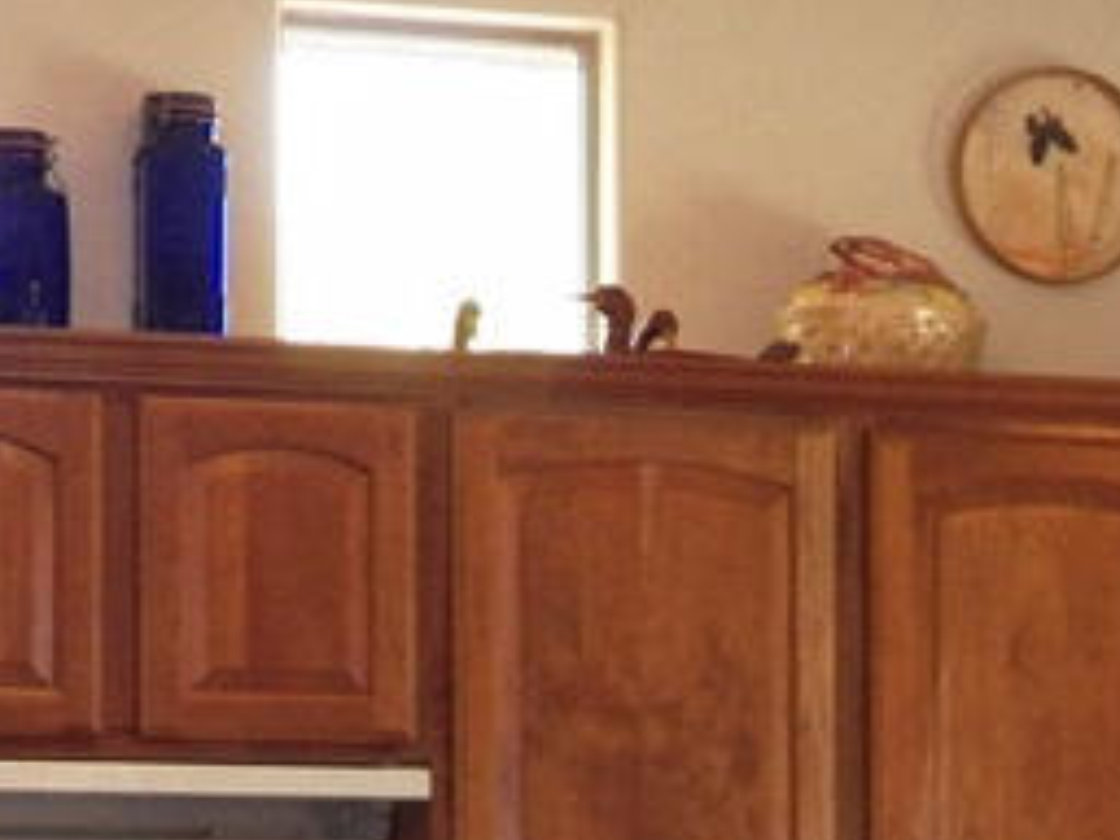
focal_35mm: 172
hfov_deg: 11.3
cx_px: 1190
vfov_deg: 8.3
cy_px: 1461
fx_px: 5565
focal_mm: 7.9
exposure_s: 1/50
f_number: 3.2
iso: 125
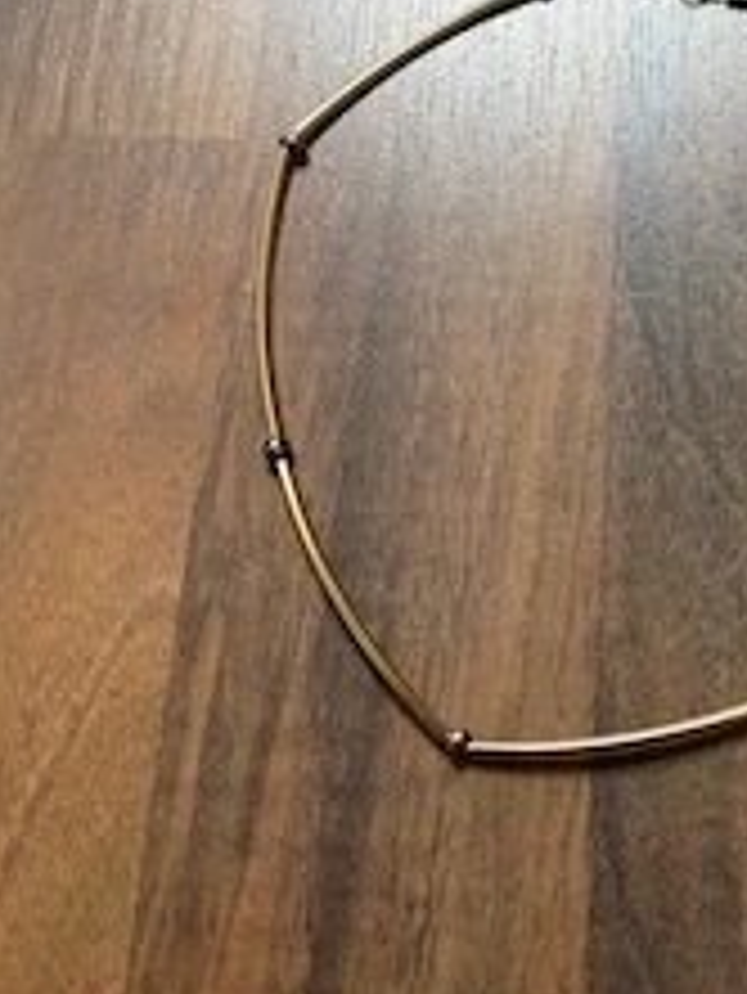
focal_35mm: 47
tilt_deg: -67.6
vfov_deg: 39.1
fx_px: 1351
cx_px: 657
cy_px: 225
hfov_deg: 29.7
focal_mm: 5.96
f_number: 1.6
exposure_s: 1/60
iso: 200
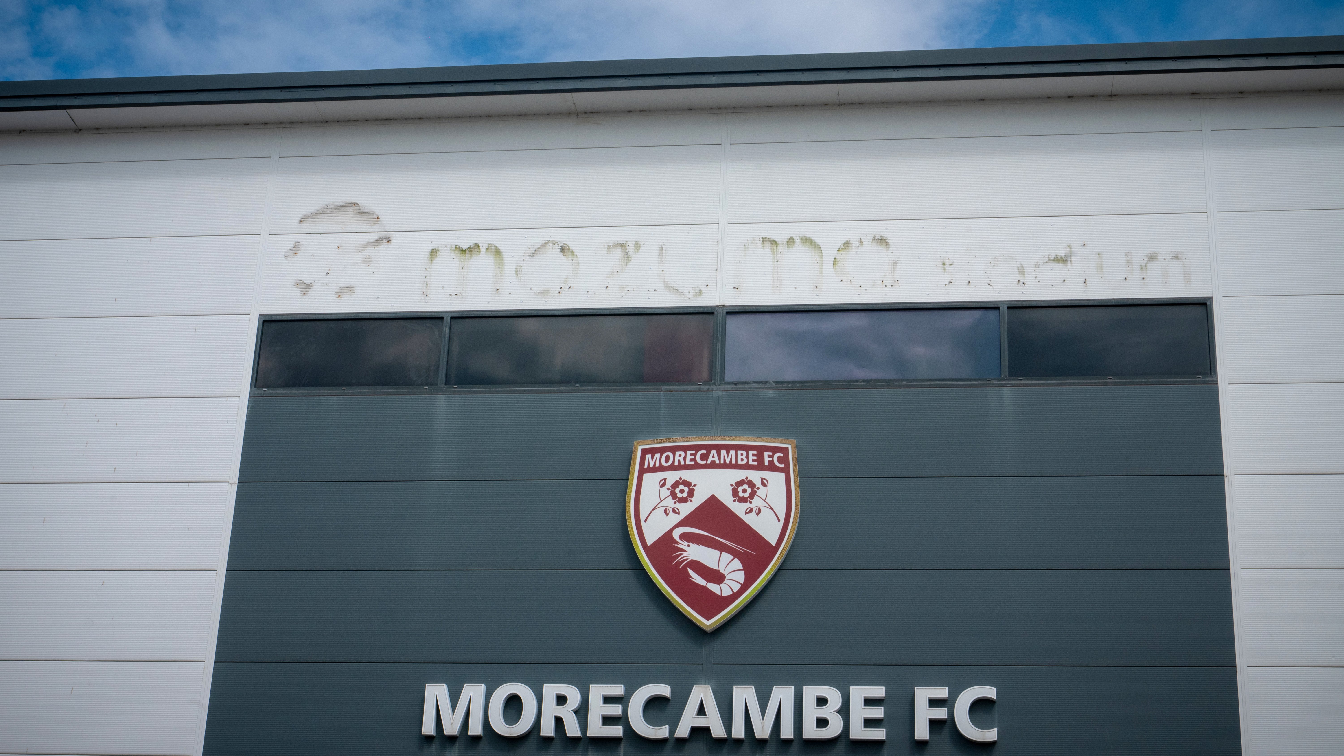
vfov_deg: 21.8
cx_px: 674
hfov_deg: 37.8
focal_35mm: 55
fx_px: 1960
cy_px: 387
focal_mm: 52
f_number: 16
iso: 640
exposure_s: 1/800
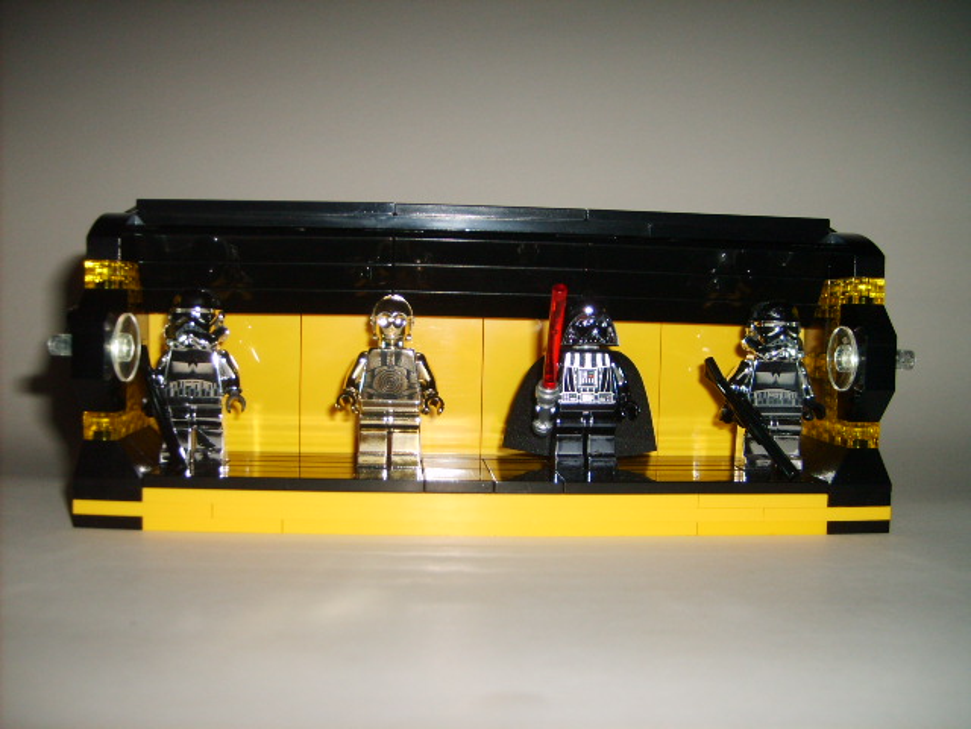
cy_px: 364
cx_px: 486
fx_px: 982
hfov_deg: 52.6
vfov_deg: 40.7
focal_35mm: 35
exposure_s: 1/45
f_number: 2.8
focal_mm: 5.8
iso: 100
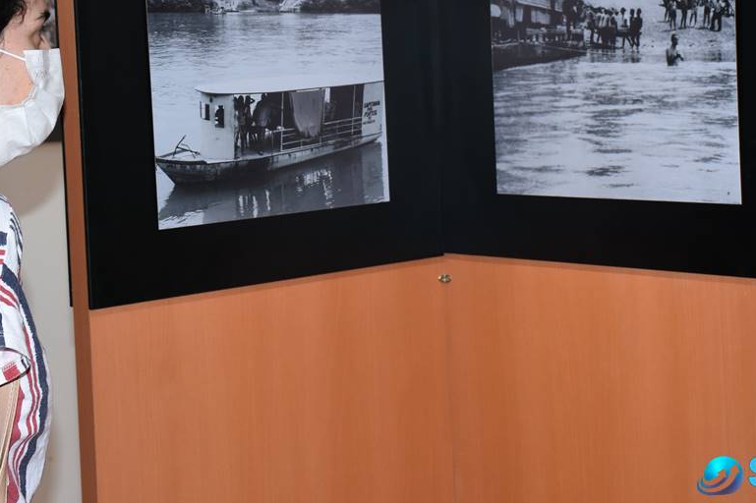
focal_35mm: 89
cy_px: 125
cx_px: 287
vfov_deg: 15.3
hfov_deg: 22.8
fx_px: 1868
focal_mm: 38
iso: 1000
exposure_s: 1/100
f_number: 8
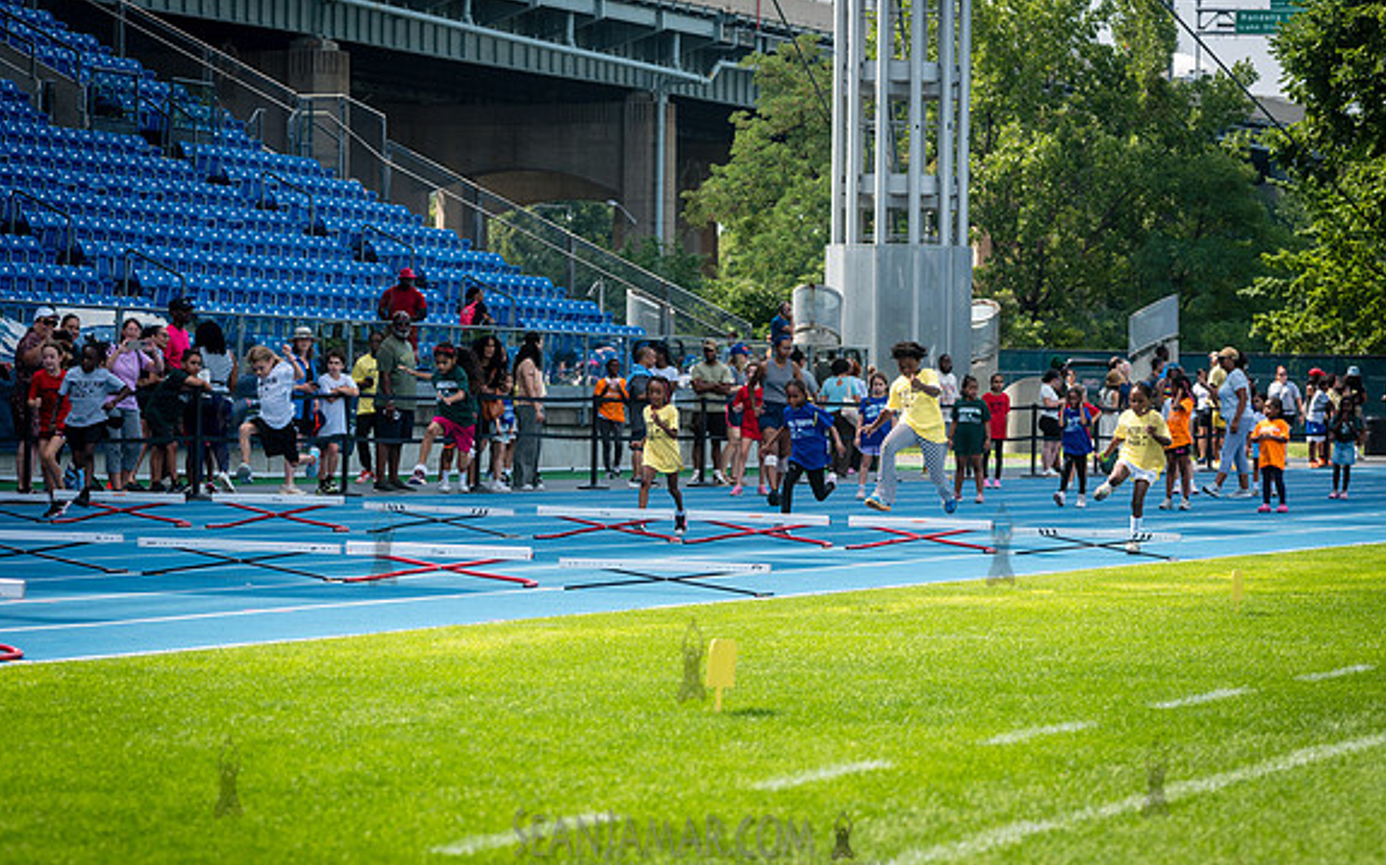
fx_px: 5173
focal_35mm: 137
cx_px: 724
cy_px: 451
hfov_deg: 15.3
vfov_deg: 9.6
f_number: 5.6
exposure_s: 1/500
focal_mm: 125
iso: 160
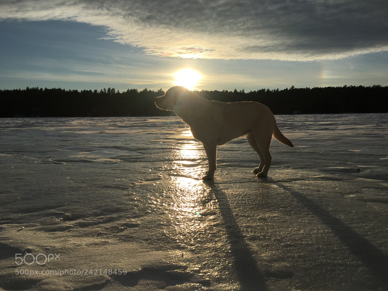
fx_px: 325
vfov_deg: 48.2
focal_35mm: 29
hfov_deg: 61.7
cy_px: 146
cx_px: 194
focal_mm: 4.15
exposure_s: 1/6410
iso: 25
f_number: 2.2
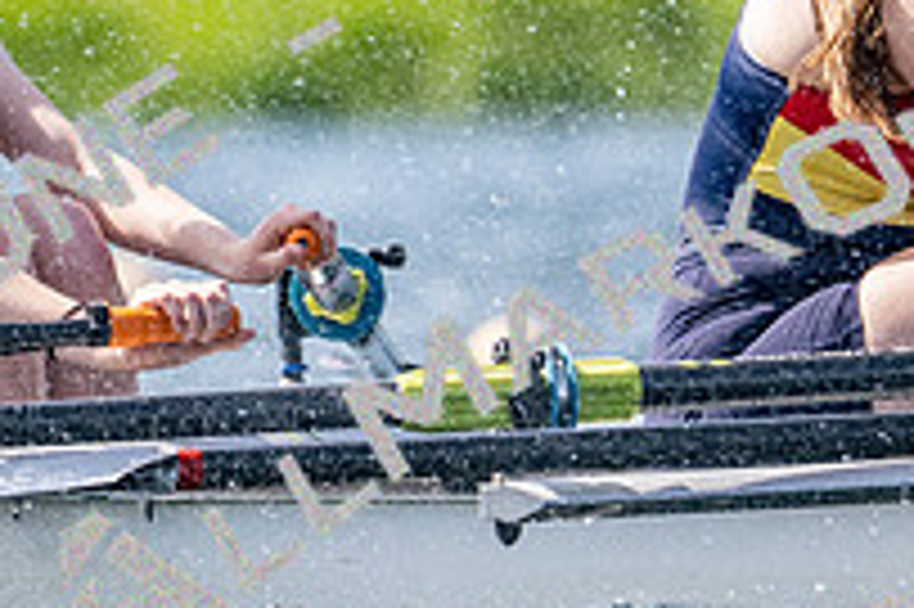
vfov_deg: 0.8
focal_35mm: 1717
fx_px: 43556
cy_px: 14
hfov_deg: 1.2
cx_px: 968
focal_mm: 400
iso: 280
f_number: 4.5
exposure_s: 1/2500
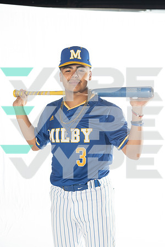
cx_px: 82
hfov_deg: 24.6
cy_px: 124
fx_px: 378
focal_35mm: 55
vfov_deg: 36.2
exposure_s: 1/200
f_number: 4.5
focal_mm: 55
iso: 800
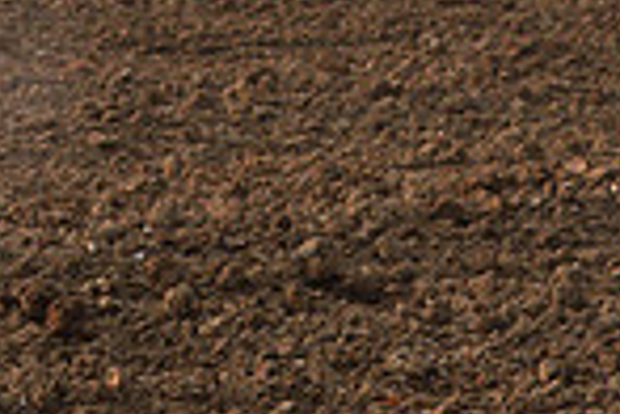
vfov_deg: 4.9
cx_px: -405
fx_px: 4770
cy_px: -241
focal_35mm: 277
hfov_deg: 7.3
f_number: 5
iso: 2500
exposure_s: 1/500
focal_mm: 70
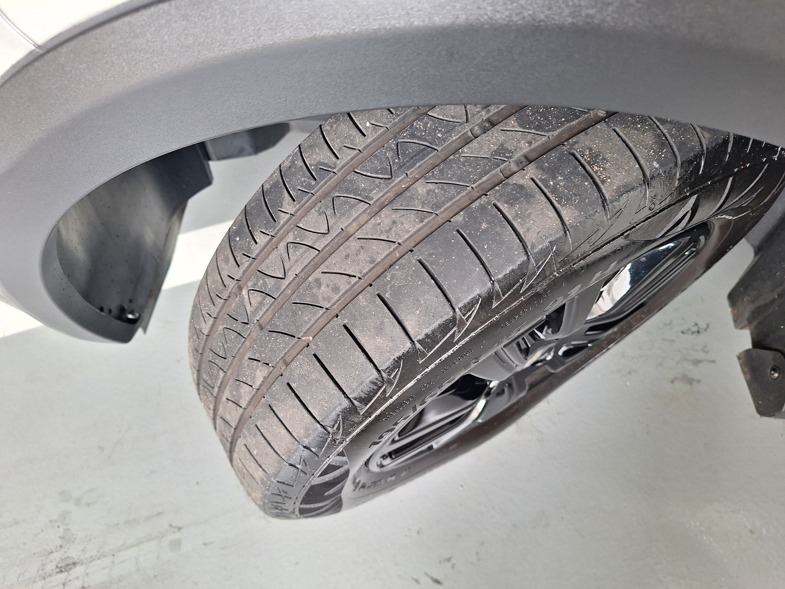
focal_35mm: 23
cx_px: 392
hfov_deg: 73.9
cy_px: 294
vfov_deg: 58.9
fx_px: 522
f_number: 1.8
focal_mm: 5.54
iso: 64
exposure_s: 1/40
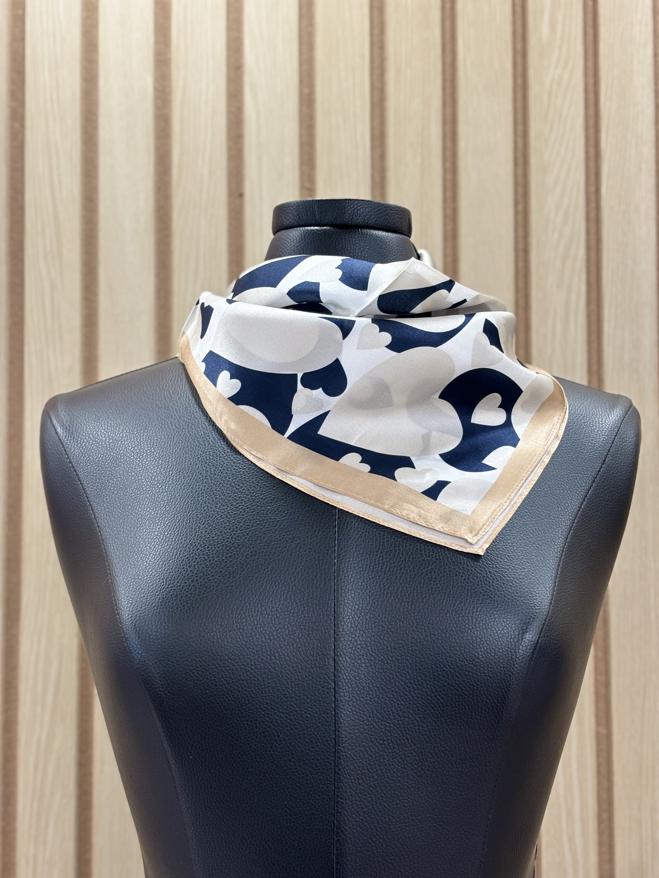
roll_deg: +0.2
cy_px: 439
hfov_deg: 28.0
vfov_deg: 36.8
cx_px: 330
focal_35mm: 52
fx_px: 1320
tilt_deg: +3.0
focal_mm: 5.96
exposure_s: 1/60
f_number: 1.6
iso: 64
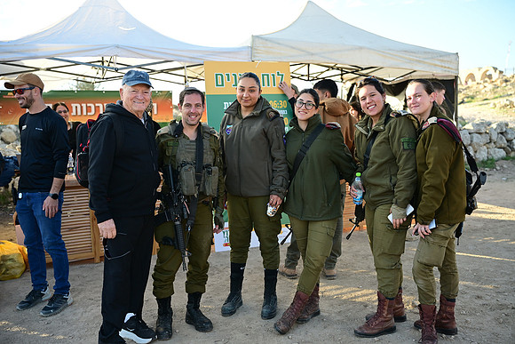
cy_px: 172
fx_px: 501
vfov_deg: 37.9
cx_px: 258
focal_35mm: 35
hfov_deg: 54.4
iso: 560
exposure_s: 1/1250
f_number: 2.8
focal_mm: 35
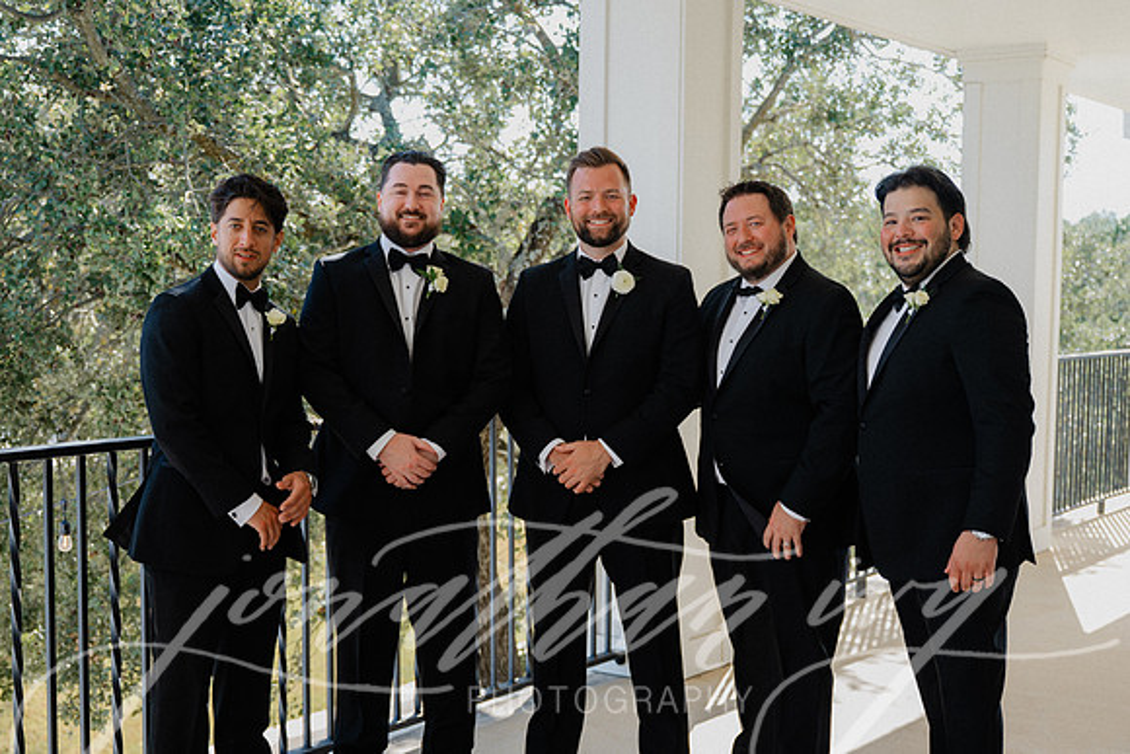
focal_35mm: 50
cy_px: 417
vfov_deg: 27.1
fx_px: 1562
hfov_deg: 39.8
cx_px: 543
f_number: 2.8
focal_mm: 40
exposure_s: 1/125
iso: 40
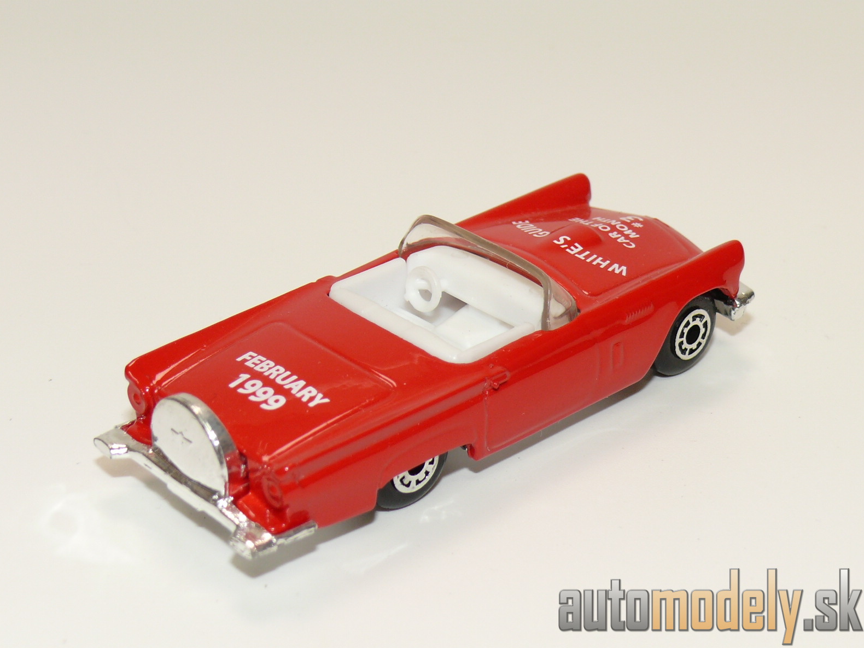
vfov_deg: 18.0
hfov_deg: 23.8
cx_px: 433
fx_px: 2047
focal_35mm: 82
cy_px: 324
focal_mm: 11.9
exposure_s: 1/30
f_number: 4
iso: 100
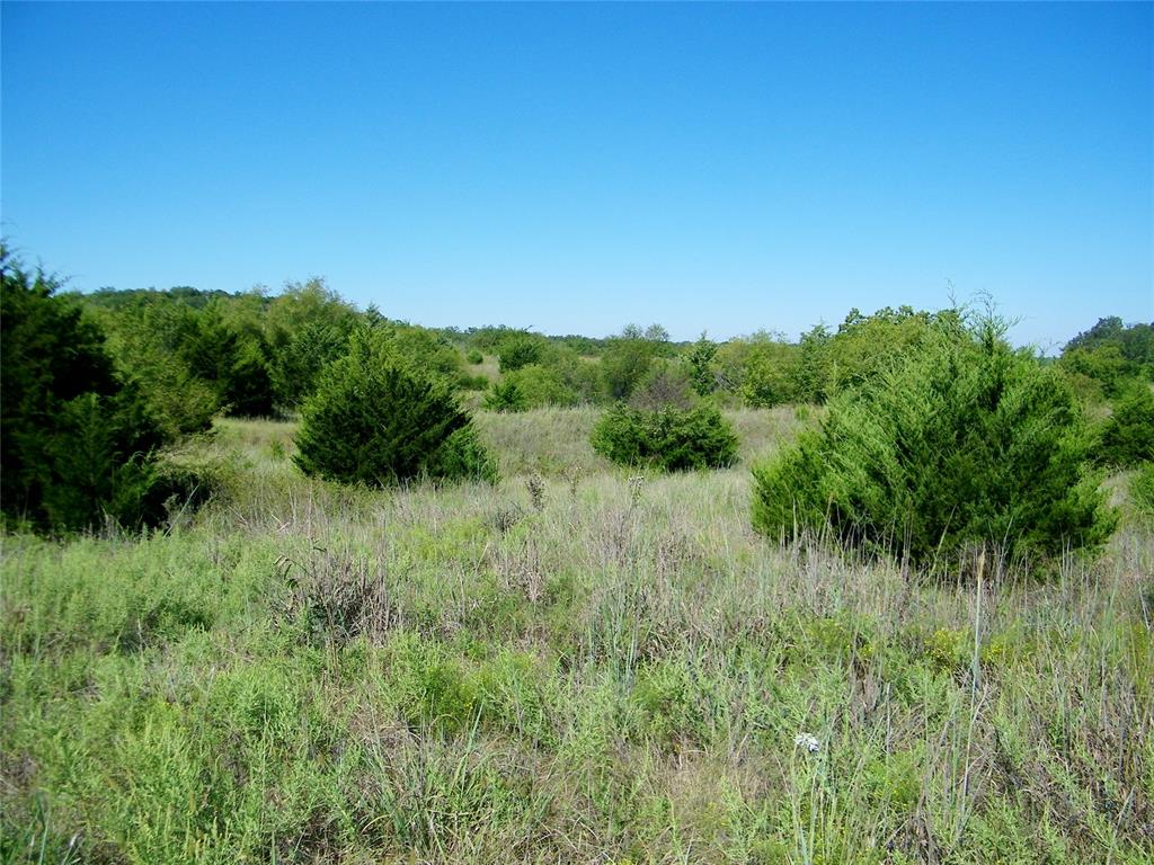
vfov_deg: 49.7
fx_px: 933
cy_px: 432
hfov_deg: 63.4
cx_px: 577
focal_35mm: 28
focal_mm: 5
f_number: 7
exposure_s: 1/320
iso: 80
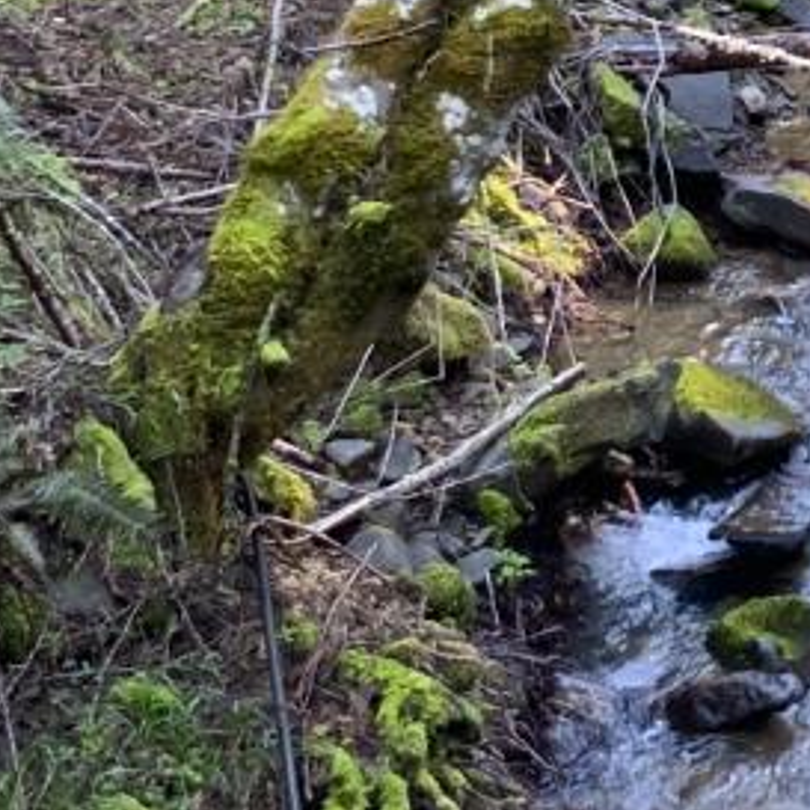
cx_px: 1024
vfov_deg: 12.2
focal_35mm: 141
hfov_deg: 12.1
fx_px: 3733
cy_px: -28
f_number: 1.8
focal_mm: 3
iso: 100
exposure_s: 1/60
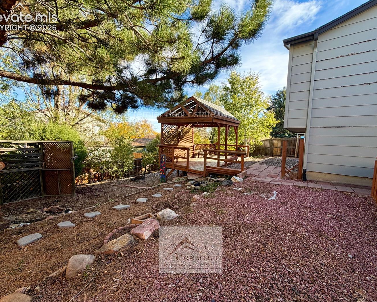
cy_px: 150
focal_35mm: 15
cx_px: 185
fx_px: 167
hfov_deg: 96.8
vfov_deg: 84.0
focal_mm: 2.22
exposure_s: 1/448
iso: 64
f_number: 2.2
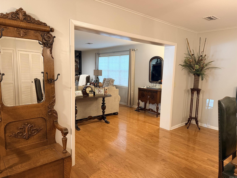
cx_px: 118
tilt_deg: -7.5
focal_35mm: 24
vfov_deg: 56.8
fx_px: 164
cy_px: 89
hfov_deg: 71.6
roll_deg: -0.8
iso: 500
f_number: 1.78
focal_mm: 6.76
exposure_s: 1/60
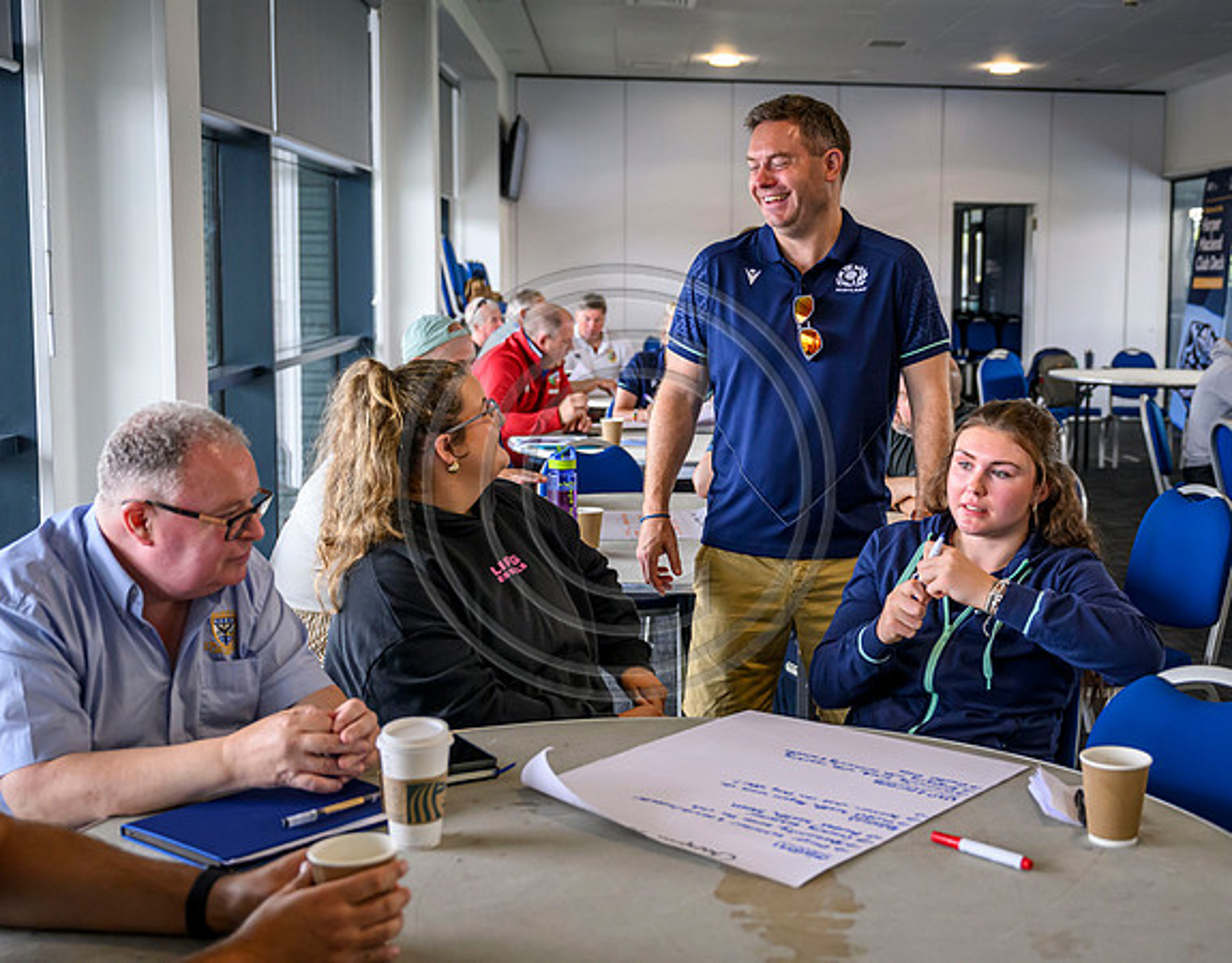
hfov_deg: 41.0
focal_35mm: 45
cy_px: 421
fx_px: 1628
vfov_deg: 33.0
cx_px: 814
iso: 2500
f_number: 3.2
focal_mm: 36
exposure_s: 1/500
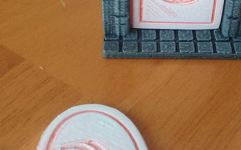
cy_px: 61
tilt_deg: -43.7
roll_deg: -3.9
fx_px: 558
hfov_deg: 24.2
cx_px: 172
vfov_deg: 15.4
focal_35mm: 85
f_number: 2.4
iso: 64
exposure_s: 1/60
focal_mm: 4.28
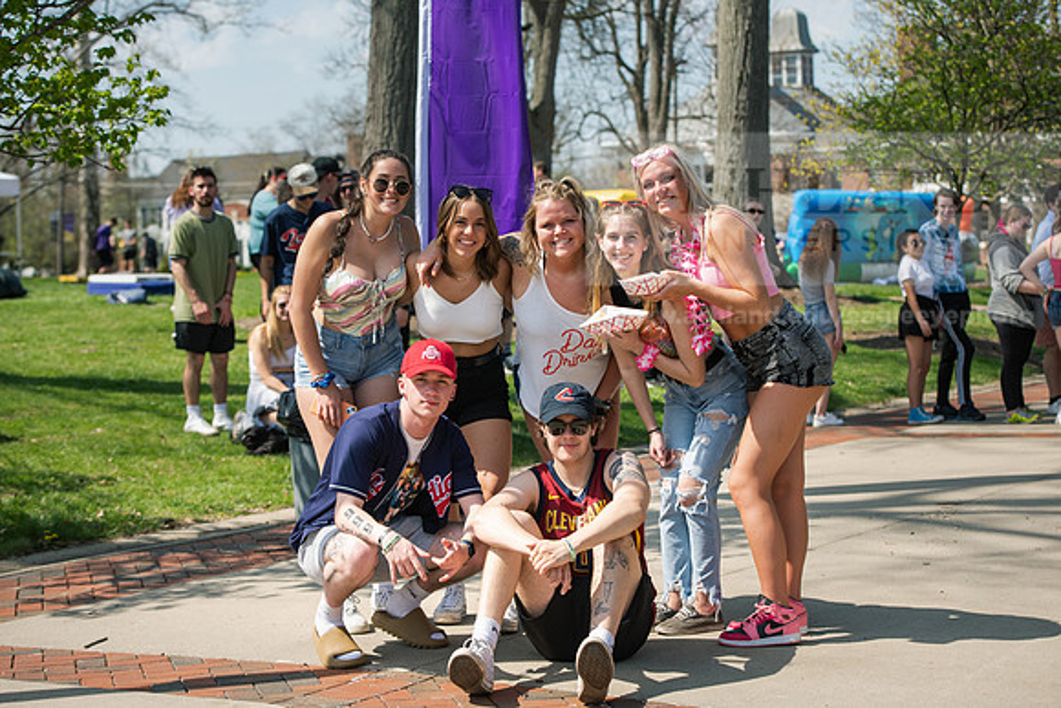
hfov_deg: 28.8
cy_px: 354
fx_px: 2063
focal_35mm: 70
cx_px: 530
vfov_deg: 19.5
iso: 80
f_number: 4.5
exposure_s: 1/320
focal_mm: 70
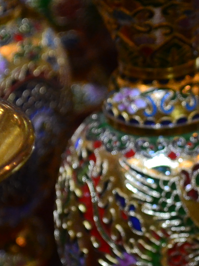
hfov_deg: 6.2
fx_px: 1841
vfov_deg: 8.2
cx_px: 171
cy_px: 182
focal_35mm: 240
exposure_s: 1/15
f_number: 5.6
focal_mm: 48
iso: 1600
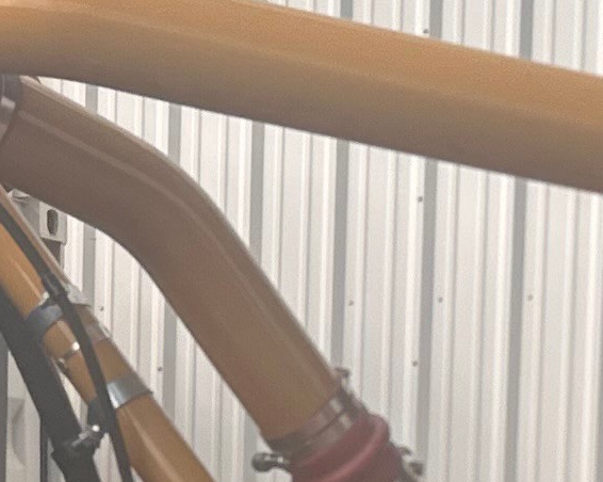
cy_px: 844
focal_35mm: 167
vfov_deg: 8.9
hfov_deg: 11.6
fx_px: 2978
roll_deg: -1.2
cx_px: 371
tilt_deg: -3.7
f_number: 1.78
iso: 80
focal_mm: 6.86
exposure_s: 1/2469
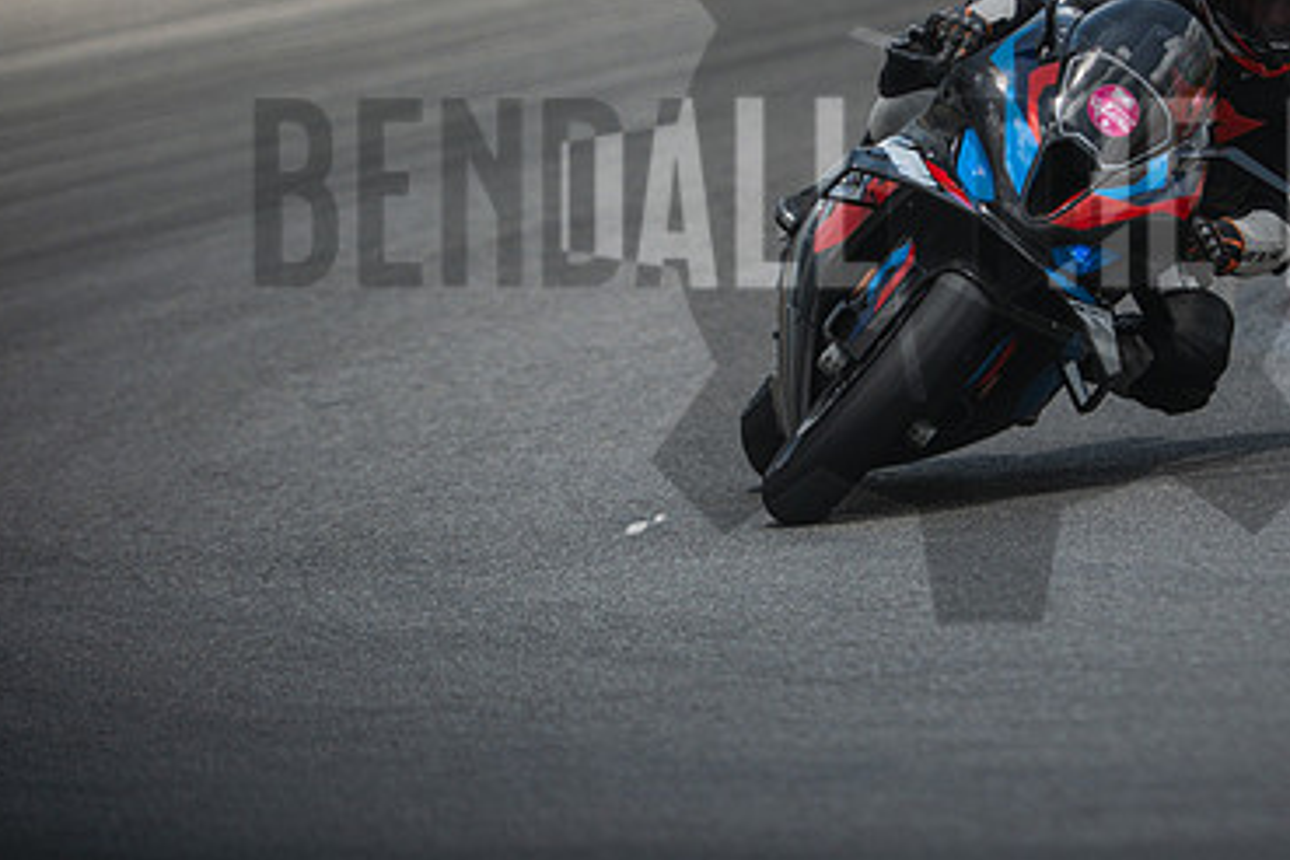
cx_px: 989
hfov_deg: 3.1
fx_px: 23648
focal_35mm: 660
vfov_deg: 2.1
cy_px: 198
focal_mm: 280
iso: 400
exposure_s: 1/4000
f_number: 2.8
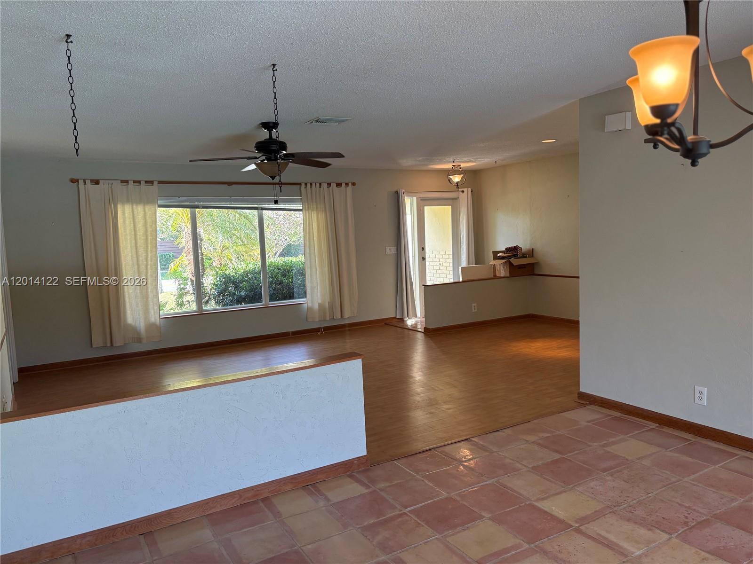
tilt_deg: -4.9
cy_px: 282
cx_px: 376
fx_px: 566
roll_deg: +1.8
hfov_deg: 67.3
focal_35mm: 26
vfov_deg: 53.1
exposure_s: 1/135
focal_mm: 5.96
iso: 125
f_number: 1.6
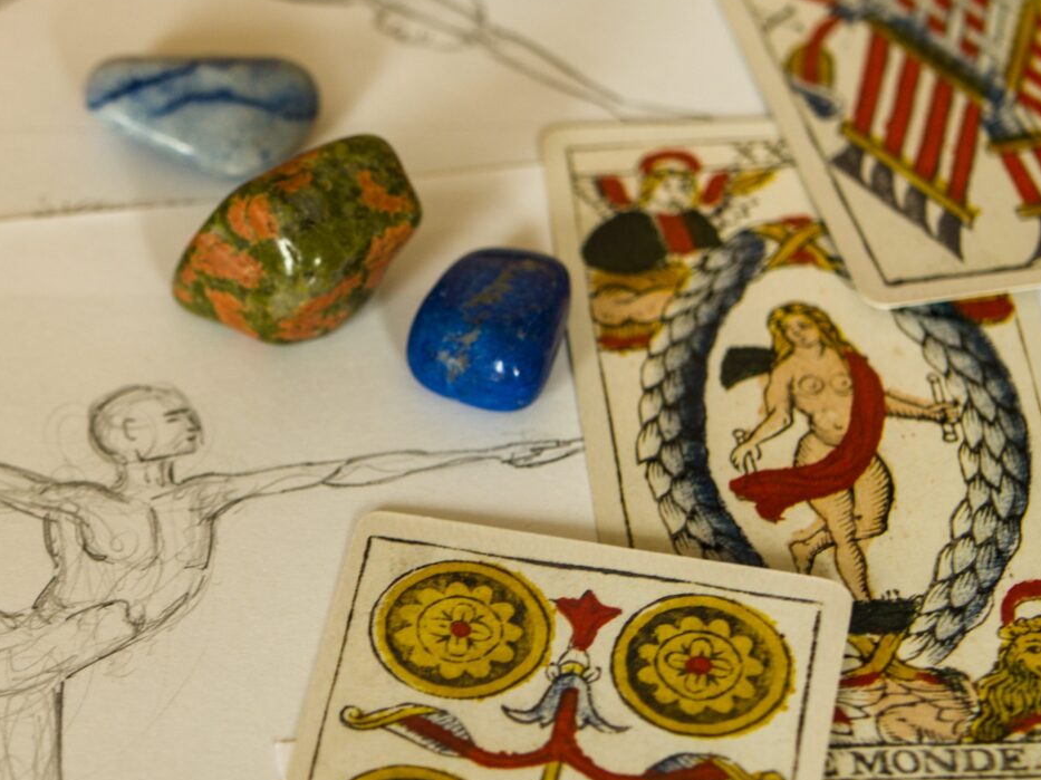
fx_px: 3968
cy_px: 491
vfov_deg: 11.2
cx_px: 138
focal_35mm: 132
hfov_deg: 14.8
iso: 200
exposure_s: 1/50
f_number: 3.2
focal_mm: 50
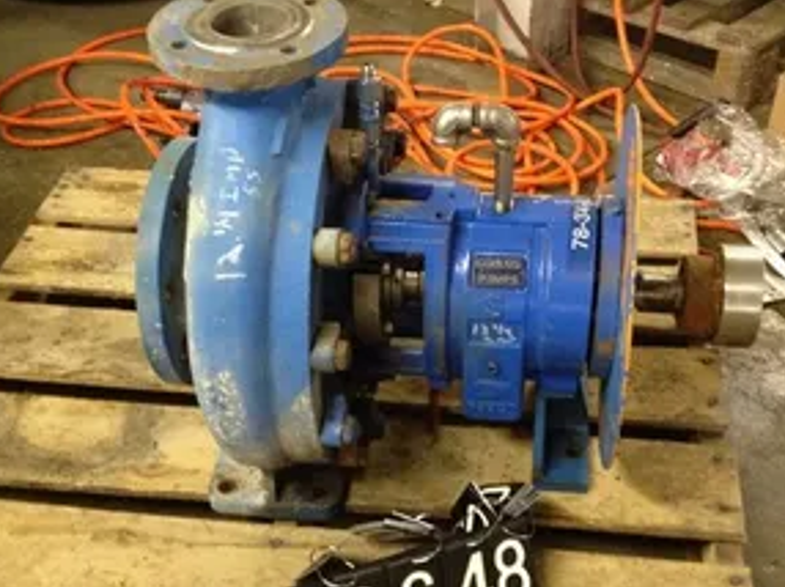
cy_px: 343
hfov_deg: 38.9
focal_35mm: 49
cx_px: 423
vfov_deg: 29.6
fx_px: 1110
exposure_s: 1/17
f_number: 2.4
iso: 400
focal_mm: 4.28
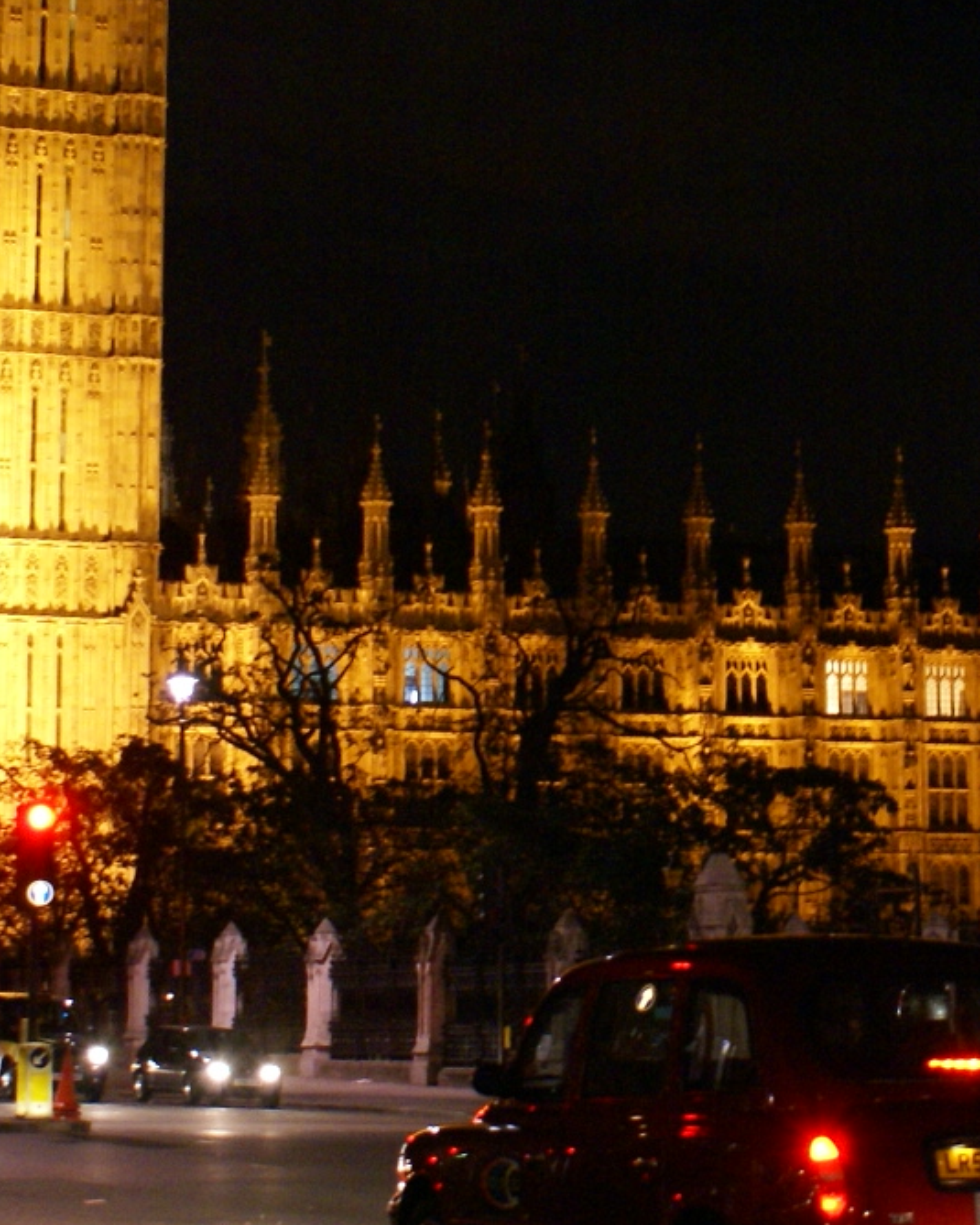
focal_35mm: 97
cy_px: 432
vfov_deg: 19.7
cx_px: 832
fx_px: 3518
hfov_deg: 15.7
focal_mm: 24
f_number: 4.5
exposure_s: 1/8
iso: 400
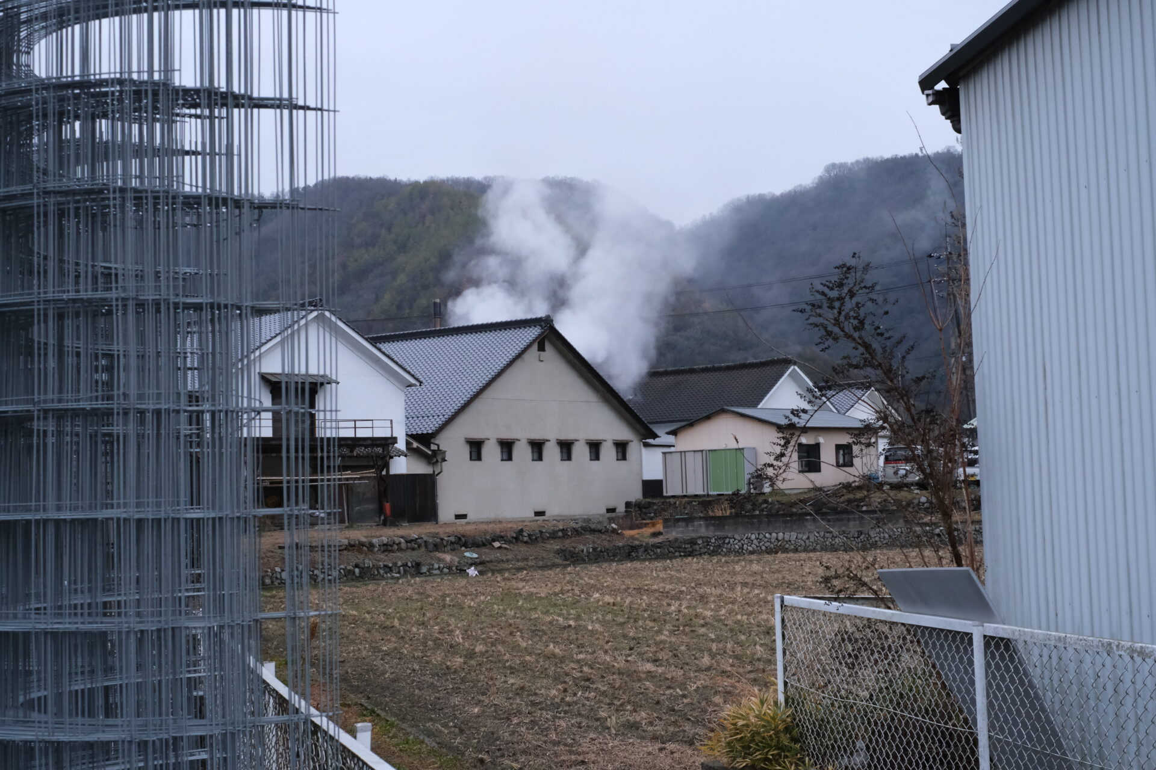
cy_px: 385
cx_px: 578
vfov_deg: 25.5
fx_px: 1702
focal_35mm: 53
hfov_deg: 37.5
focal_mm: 35
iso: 3200
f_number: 9
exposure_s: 1/420
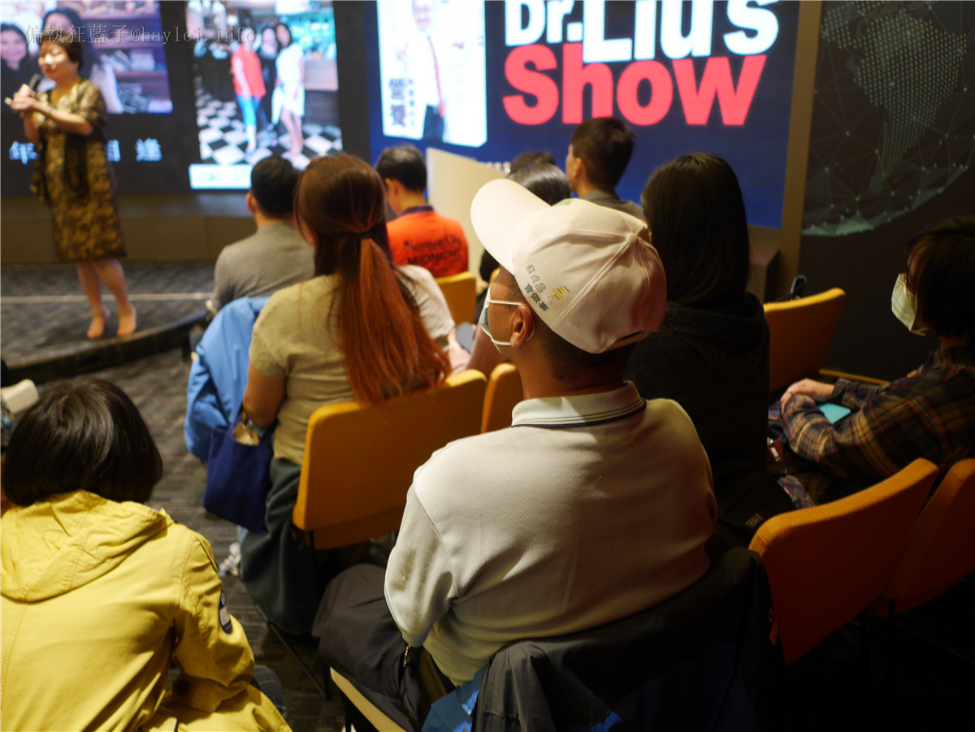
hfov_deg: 59.9
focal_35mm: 30
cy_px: 366
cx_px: 488
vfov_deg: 46.8
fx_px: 845
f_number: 1.7
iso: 400
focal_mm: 15
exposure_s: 1/60
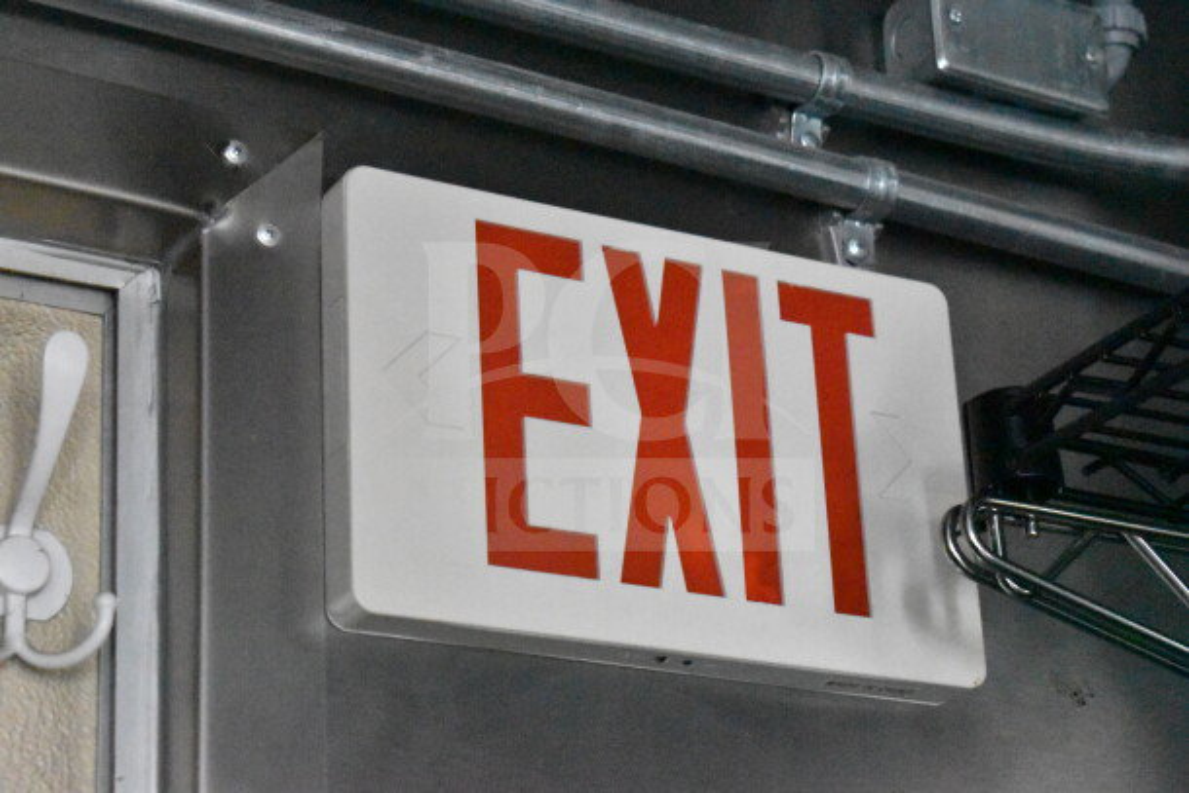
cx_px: 594
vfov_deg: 16.6
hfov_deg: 24.6
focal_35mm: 82
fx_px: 2725
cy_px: 396
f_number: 5.6
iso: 25600
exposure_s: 1/100
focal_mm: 55
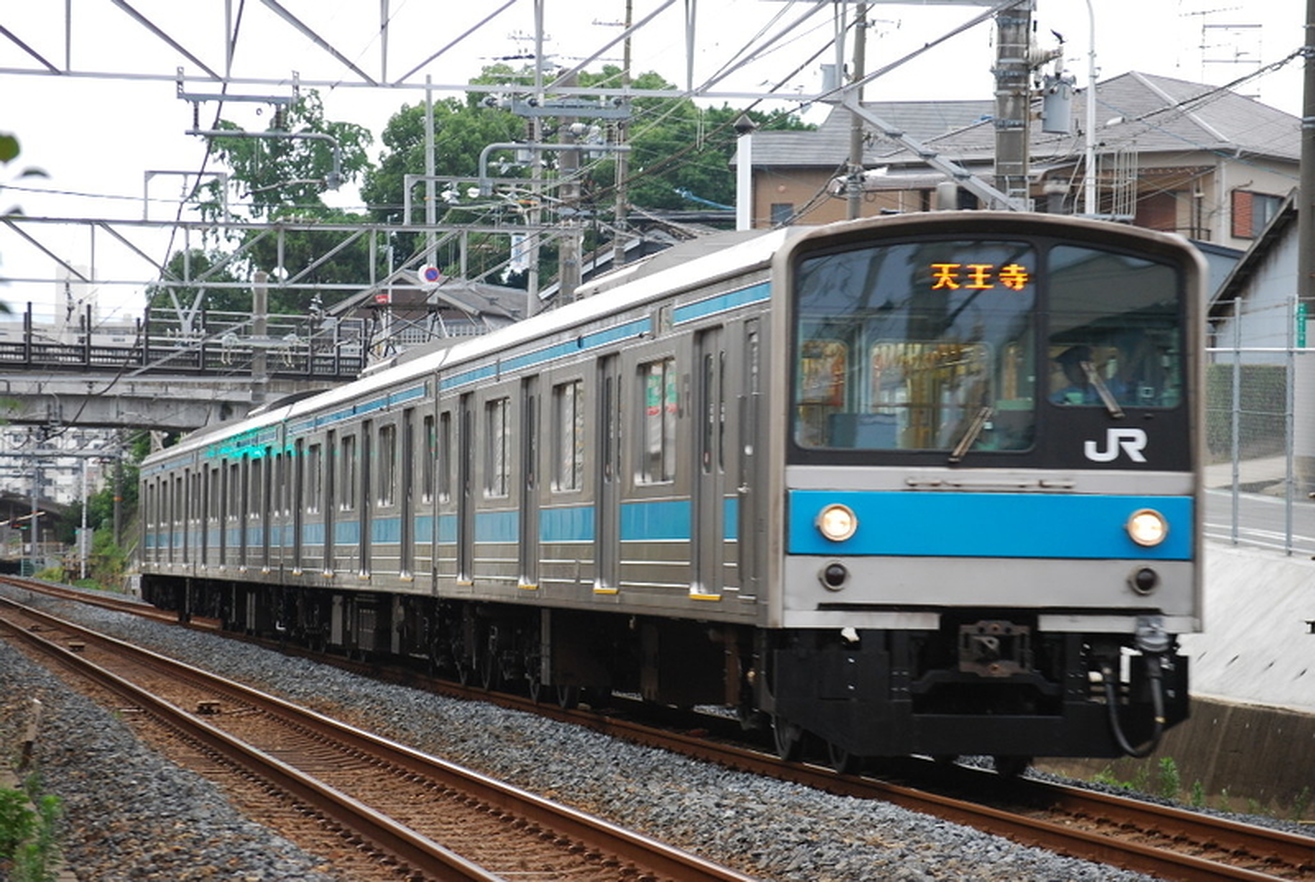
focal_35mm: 129
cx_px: 658
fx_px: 4722
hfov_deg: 15.9
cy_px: 441
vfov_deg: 10.7
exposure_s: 1/100
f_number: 4.5
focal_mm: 86
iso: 400
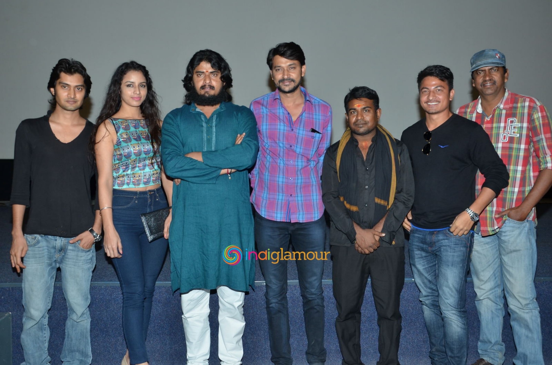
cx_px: 276
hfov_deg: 57.3
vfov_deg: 39.8
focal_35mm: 33
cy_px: 182
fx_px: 505
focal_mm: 22
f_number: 5.6
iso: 400
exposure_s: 1/125
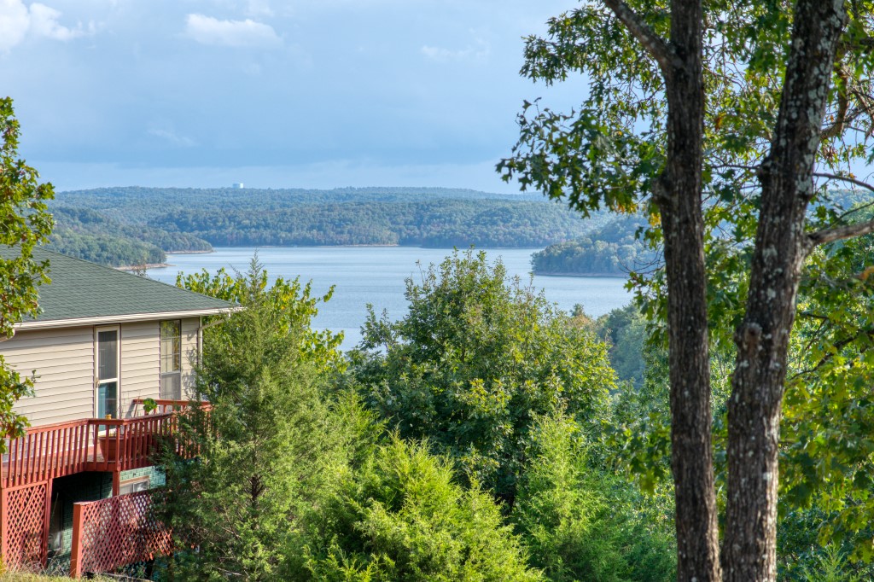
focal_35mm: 105
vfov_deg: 13.0
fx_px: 2548
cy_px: 291
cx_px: 437
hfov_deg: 19.5
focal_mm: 105
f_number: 8
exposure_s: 1/800
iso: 100
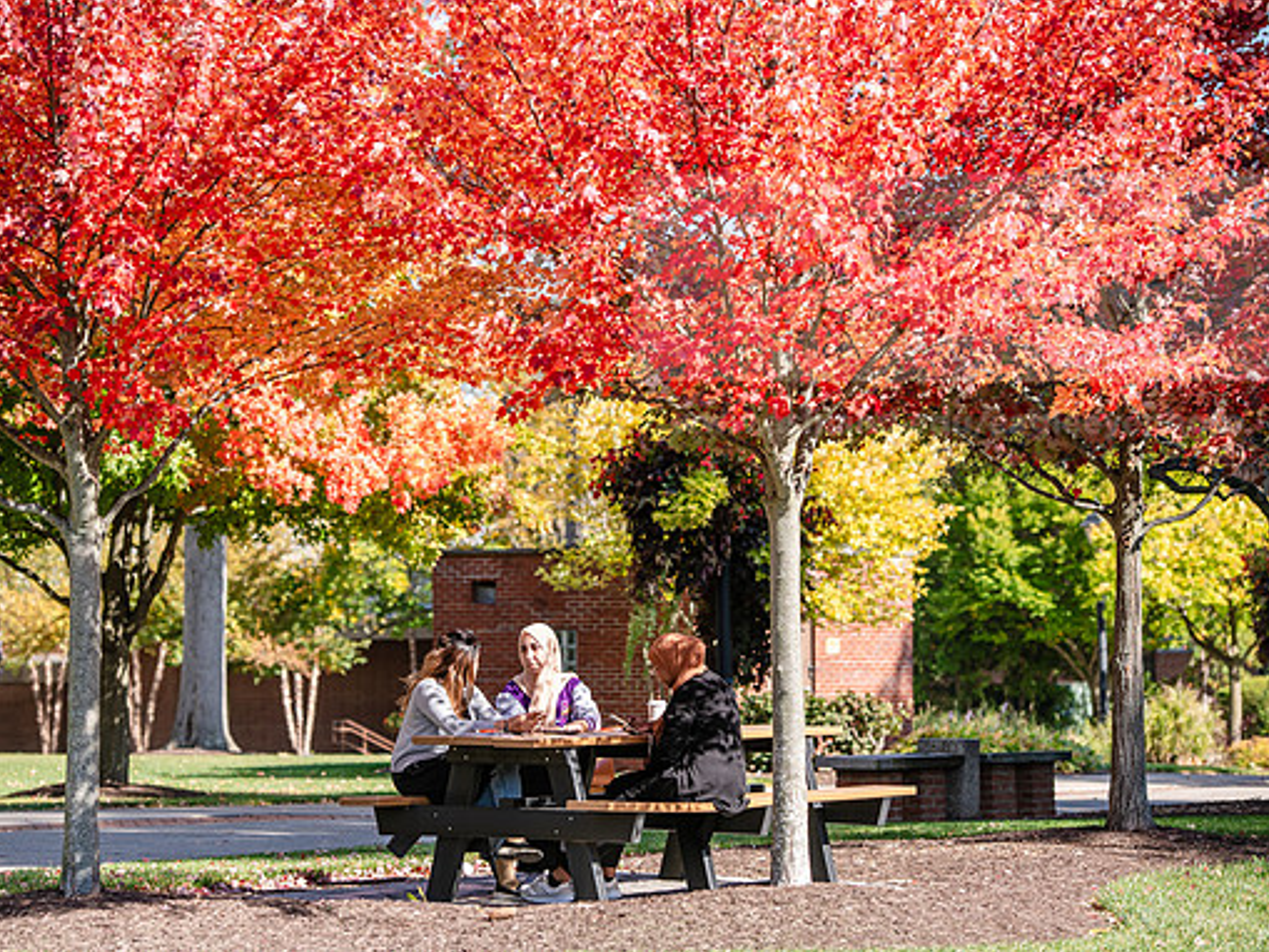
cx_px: 558
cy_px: 475
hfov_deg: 17.1
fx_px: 4217
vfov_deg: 12.9
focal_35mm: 115
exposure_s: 1/500
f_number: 4
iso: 125
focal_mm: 105
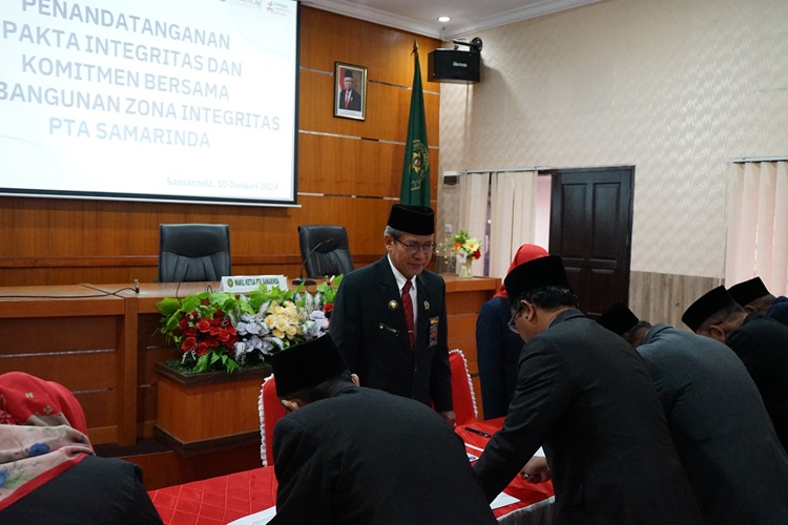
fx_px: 679
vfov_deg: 42.3
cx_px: 394
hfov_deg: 60.3
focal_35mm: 31
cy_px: 262
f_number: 5.6
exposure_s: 1/125
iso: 8000
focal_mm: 31
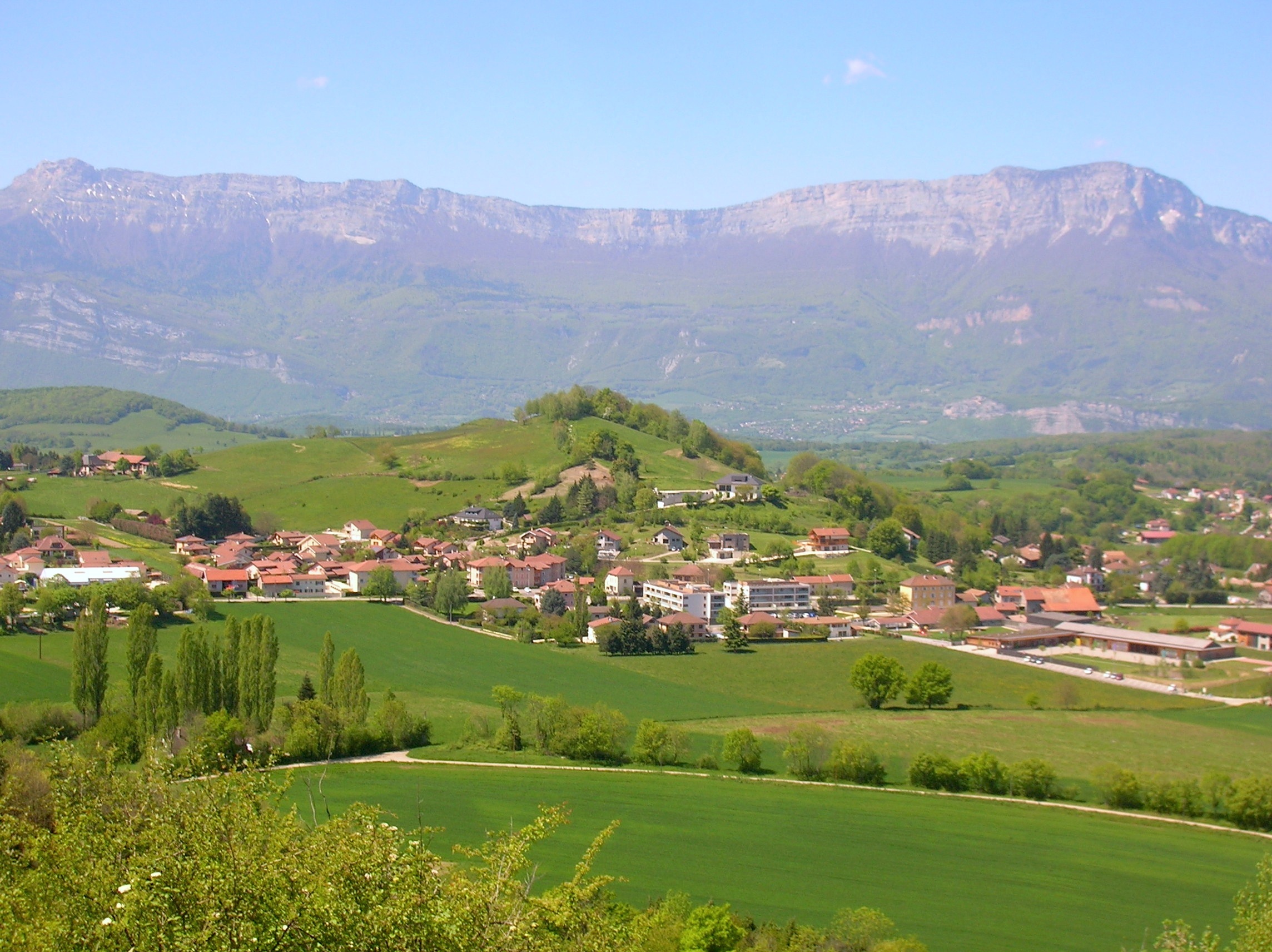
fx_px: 1983
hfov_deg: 35.6
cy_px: 476
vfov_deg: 27.0
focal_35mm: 54
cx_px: 636
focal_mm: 9
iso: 50
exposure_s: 1/185
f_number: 5.7
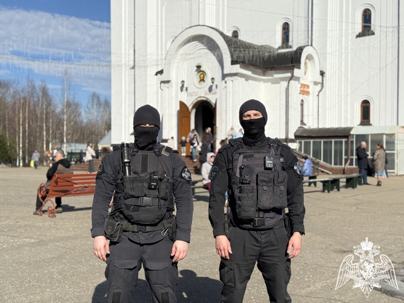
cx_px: 202
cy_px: 152
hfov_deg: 39.7
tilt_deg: +0.8
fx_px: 560
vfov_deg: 30.3
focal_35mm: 48
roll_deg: -0.4
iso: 64
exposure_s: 1/11364
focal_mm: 6.76
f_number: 1.78
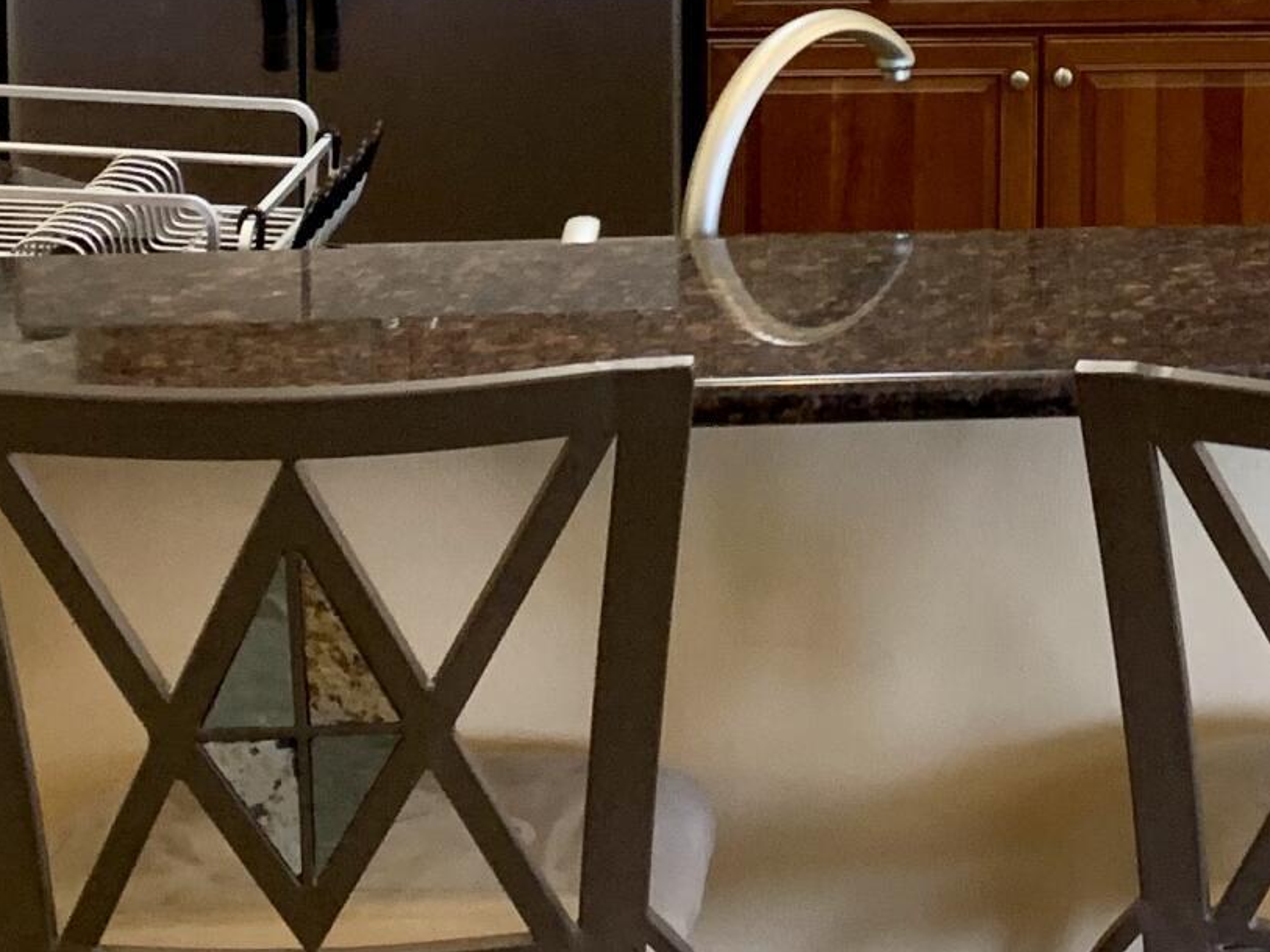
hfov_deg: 20.0
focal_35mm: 96
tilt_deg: -5.5
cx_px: 1187
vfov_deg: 14.8
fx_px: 3521
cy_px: -214
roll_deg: -0.4
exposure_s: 1/60
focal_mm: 4.25
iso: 200
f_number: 1.8
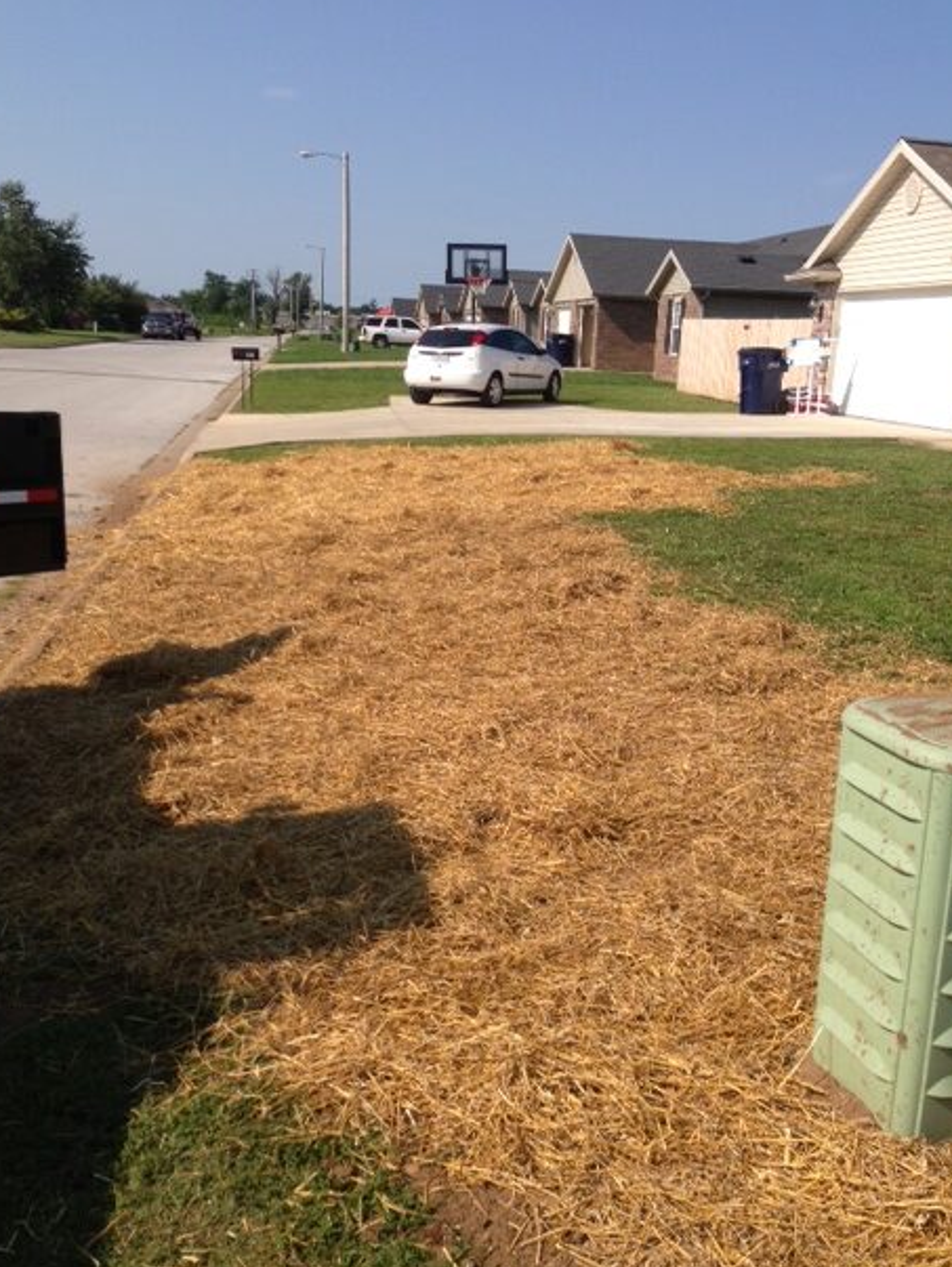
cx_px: 477
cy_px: 639
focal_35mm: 35
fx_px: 1282
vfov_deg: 52.6
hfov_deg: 40.7
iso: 50
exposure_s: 1/1550
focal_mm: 4.13
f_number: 2.4
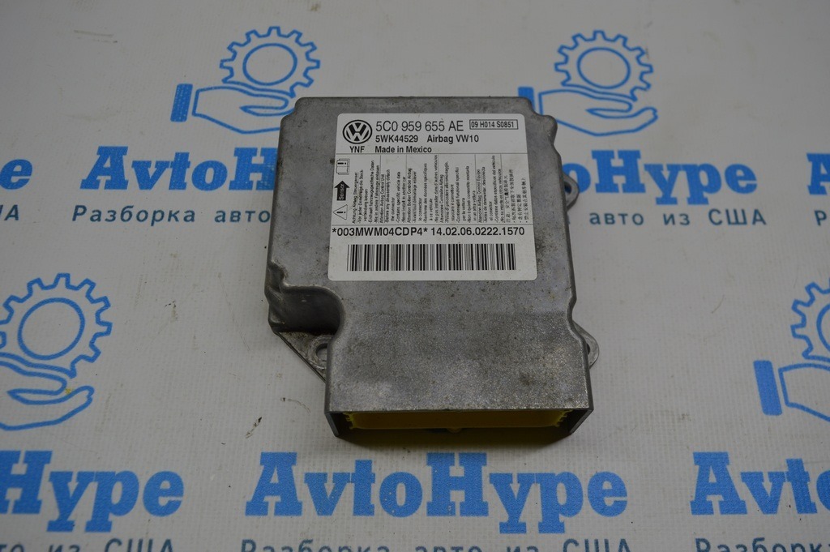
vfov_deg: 43.5
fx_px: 691
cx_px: 415
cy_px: 276
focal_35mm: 30
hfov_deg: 62.0
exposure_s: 1/60
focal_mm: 20
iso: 160
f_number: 5.6
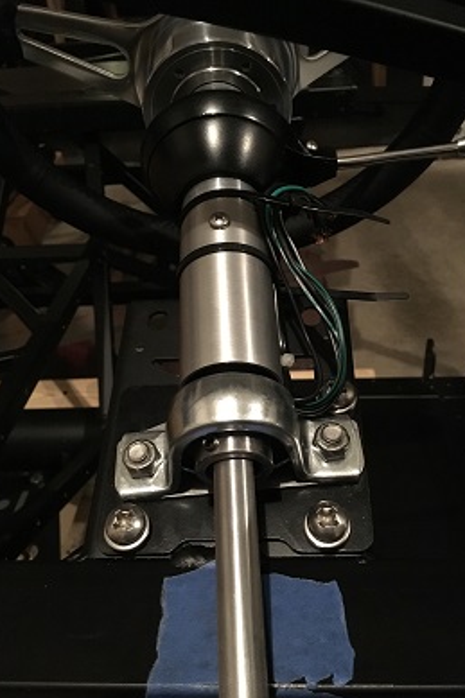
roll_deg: +4.2
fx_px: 601
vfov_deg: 60.3
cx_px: 257
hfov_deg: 42.2
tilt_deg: -35.4
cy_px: 345
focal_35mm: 31
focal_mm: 4.15
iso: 640
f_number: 2.2
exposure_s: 1/15
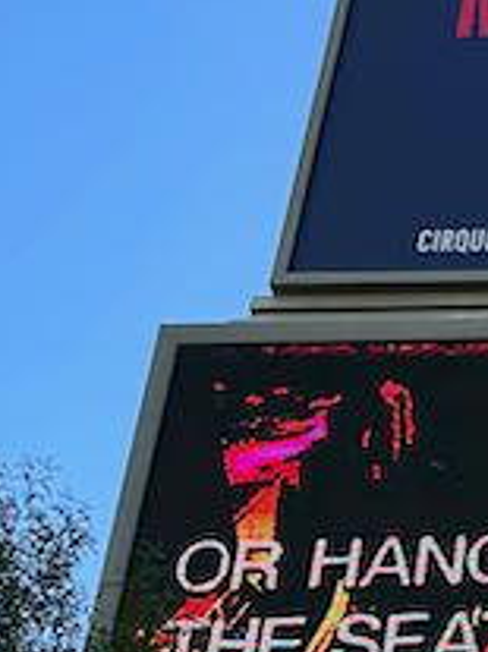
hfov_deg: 11.4
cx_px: 1004
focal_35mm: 116
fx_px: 2183
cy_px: 312
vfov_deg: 17.0
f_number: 1.78
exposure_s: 1/2203
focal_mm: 6.86
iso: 80
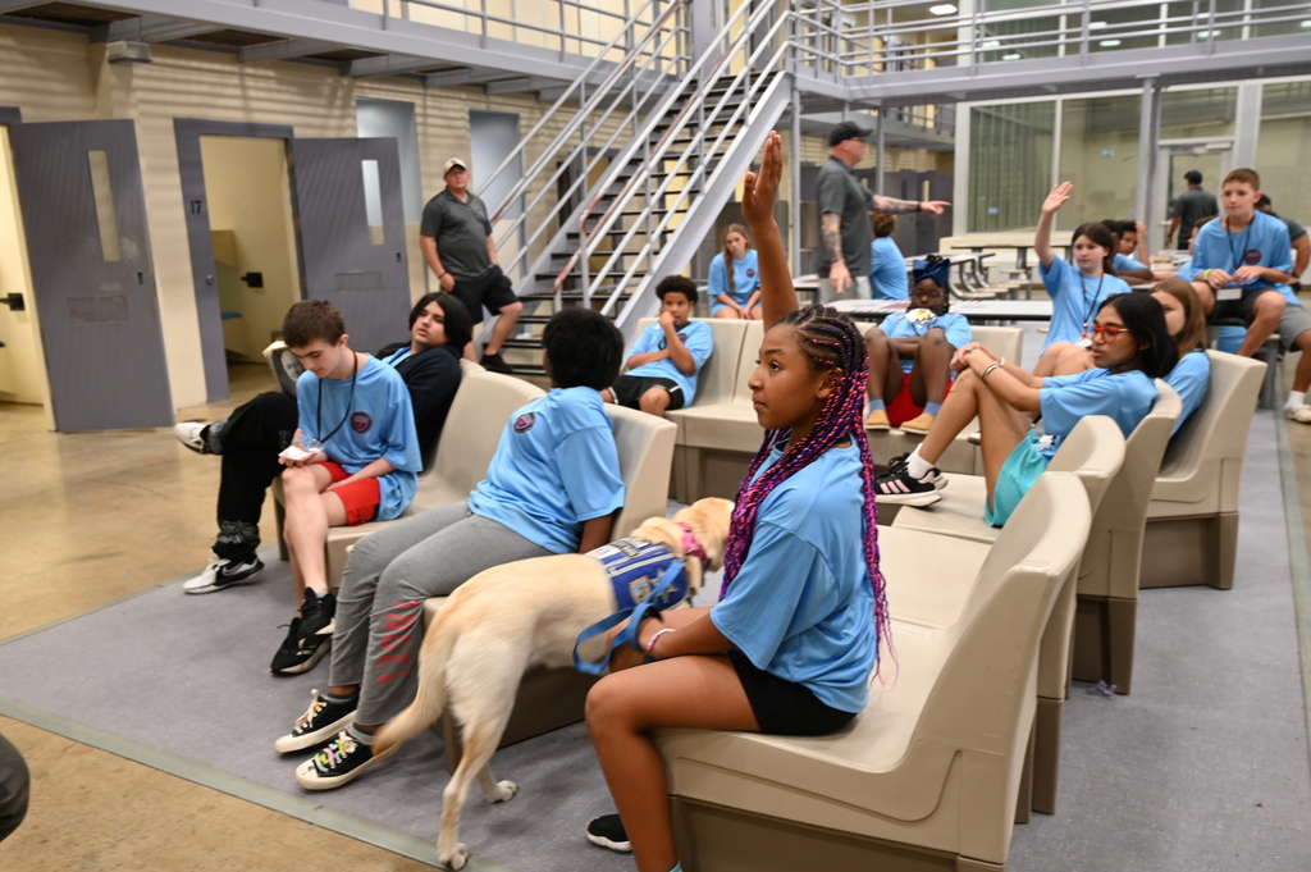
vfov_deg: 44.9
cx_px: 656
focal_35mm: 29
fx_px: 1055
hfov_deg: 63.7
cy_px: 436
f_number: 4
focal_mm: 29
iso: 800
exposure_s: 1/40
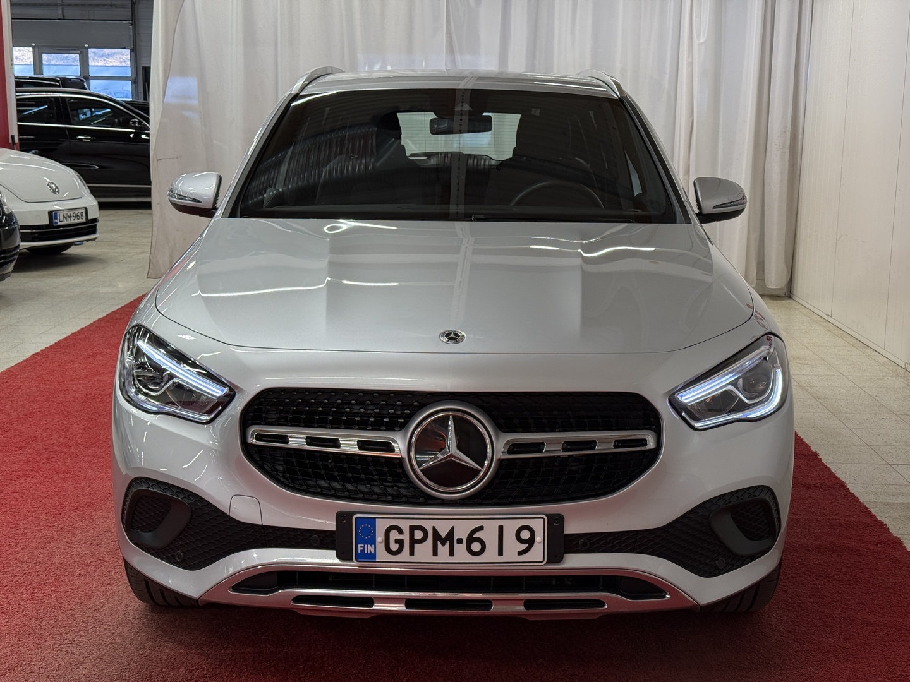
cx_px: 455
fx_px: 1262
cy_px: 341
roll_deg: -0.7
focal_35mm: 48
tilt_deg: -10.3
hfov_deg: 39.7
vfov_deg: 30.3
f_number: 1.78
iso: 80
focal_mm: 6.76
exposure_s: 1/145
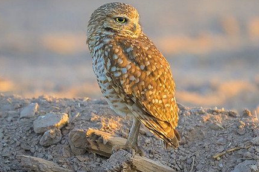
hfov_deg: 1.3
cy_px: 46
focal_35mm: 1607
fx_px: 11548
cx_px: 78
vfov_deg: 0.9
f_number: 4
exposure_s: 1/640
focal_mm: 560
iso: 800
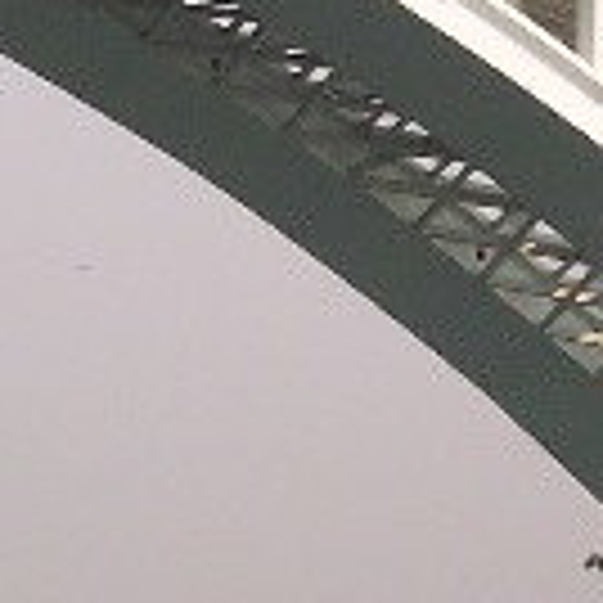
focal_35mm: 201
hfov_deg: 8.6
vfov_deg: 8.7
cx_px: 680
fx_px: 3961
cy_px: 297
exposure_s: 1/500
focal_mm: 8
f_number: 4.8
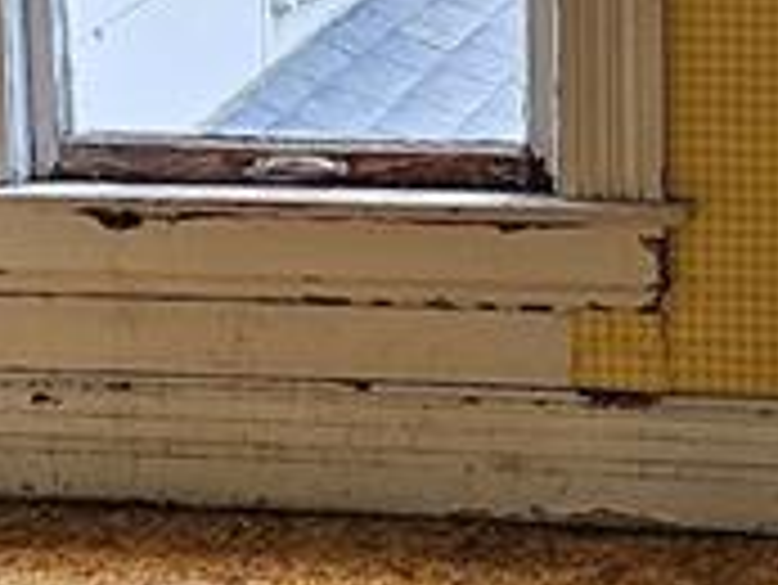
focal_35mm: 136
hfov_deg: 14.5
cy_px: -18
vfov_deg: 10.8
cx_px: 495
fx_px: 3059
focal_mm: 6.3
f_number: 1.7
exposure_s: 1/100
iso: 125
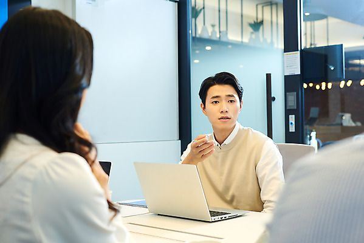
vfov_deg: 27.0
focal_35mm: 50
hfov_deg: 39.6
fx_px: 506
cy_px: 122
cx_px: 182
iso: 250
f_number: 4.5
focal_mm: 50
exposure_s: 1/80
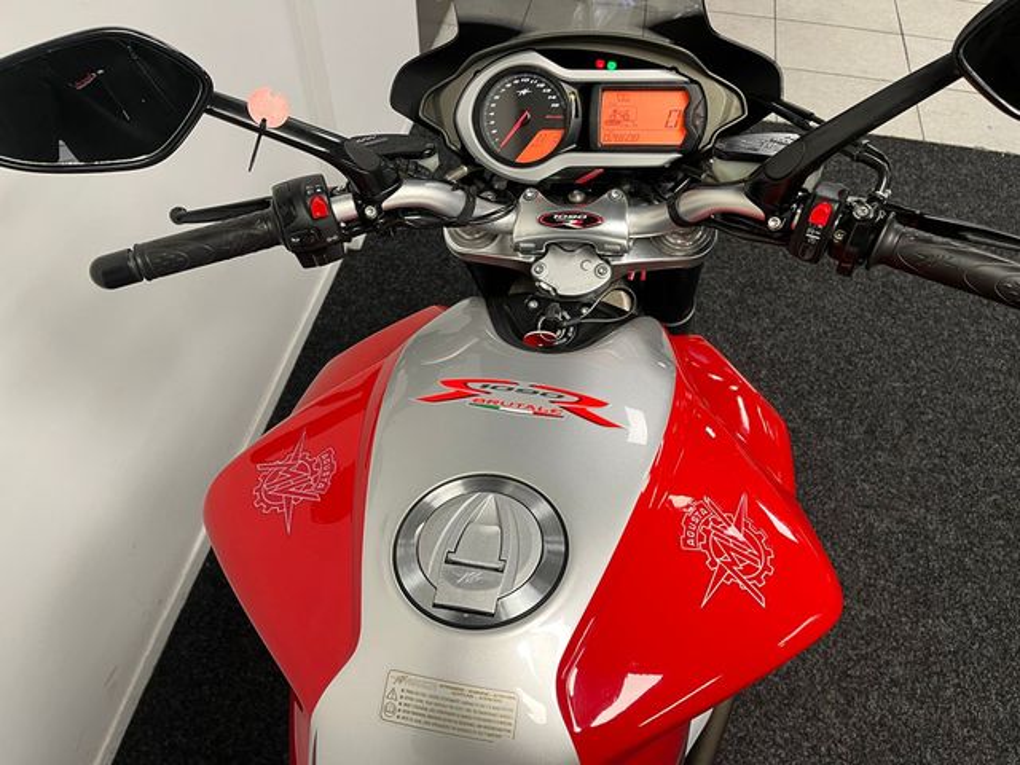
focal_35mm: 26
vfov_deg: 53.1
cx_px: 510
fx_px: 766
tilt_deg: -53.8
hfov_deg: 67.3
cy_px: 382
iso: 100
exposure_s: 1/50
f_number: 1.6
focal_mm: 5.1
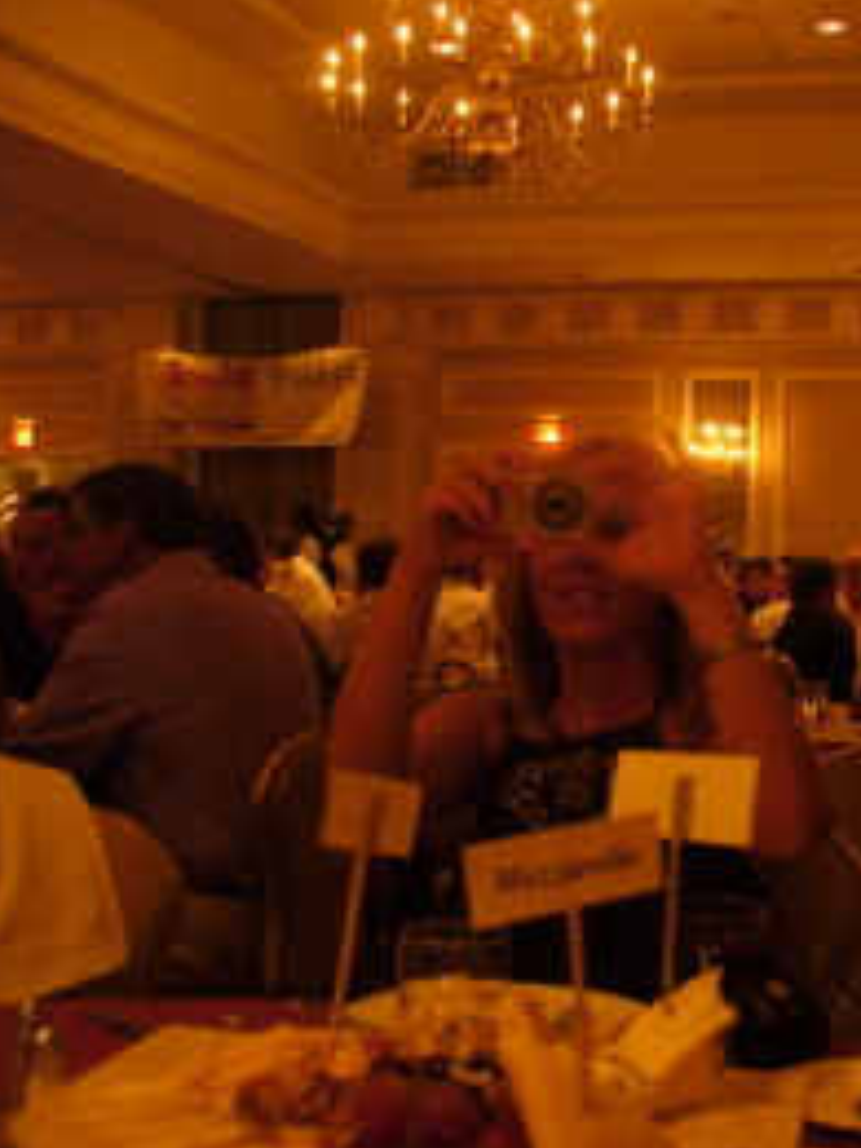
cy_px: 574
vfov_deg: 38.2
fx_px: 1658
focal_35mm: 50
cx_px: 689
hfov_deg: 28.5
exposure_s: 1/8
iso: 200
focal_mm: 6.1
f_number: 2.8
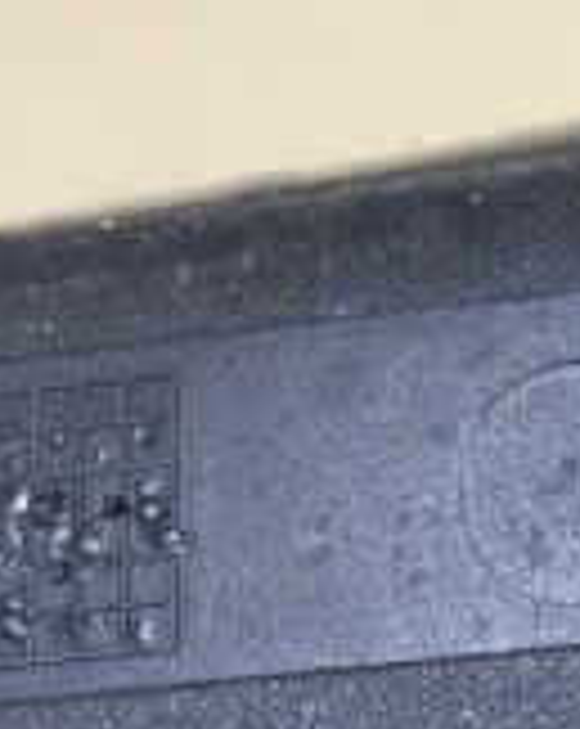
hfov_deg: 11.8
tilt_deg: -52.4
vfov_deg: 17.1
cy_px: 567
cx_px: 1286
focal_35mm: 112
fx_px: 2410
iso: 80
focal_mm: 4.15
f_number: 2.2
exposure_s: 1/33
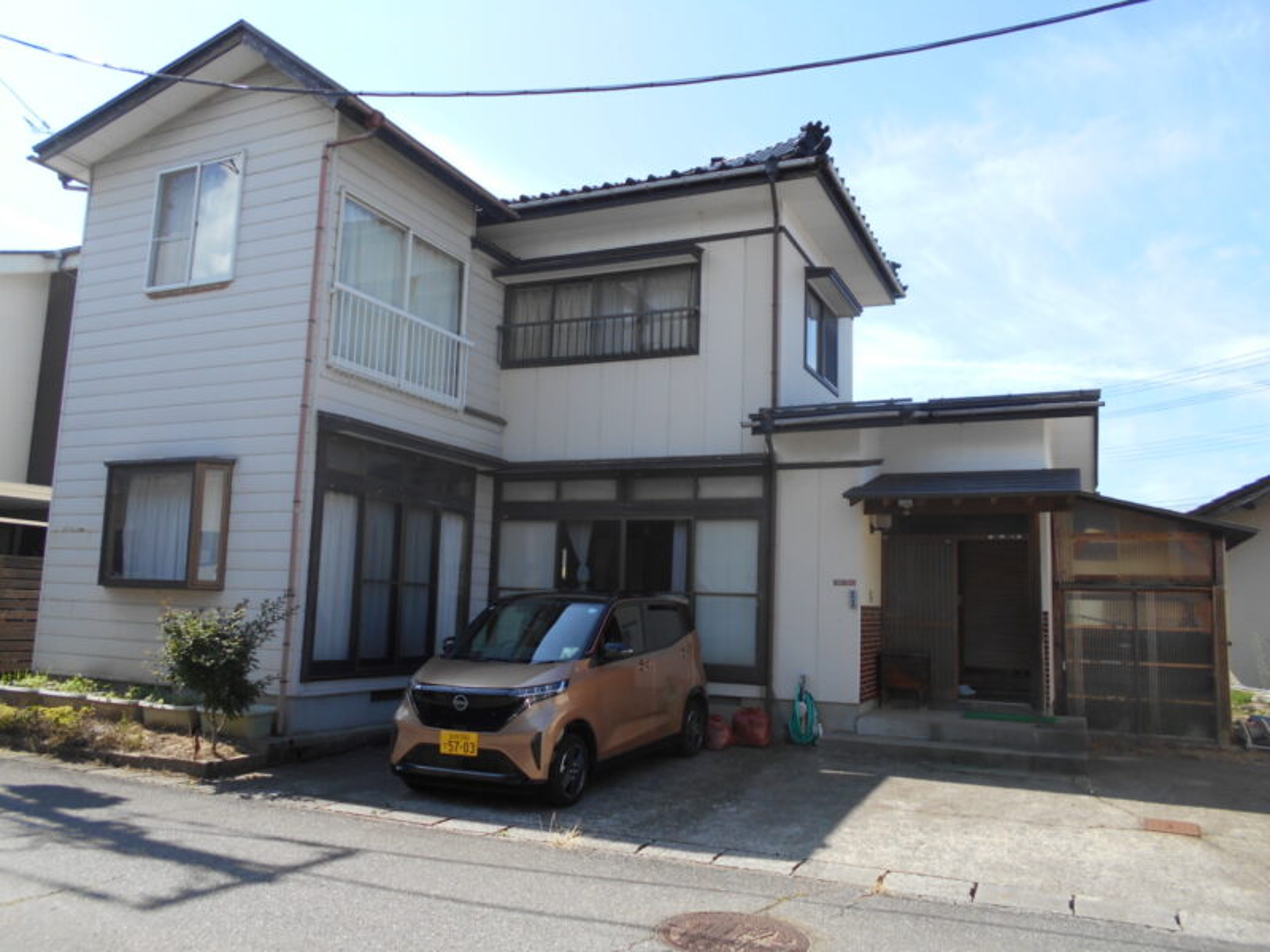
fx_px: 954
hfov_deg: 67.3
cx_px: 635
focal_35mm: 26
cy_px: 476
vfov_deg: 53.1
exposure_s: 1/500
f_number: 3.2
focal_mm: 4.6
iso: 80
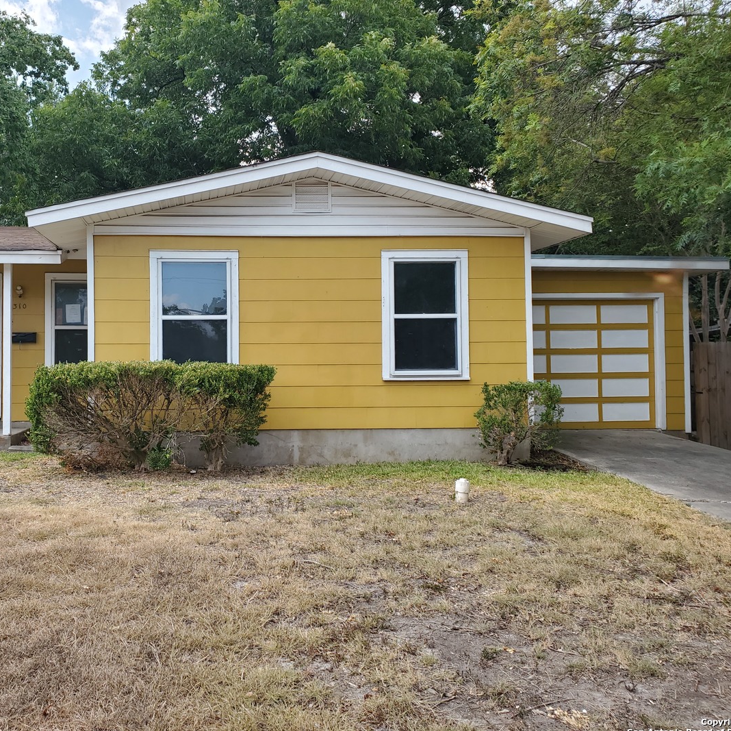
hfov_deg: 52.1
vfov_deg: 52.5
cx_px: 281
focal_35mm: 31
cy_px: 368
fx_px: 741
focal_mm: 4.3
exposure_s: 1/399
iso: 50
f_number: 2.4
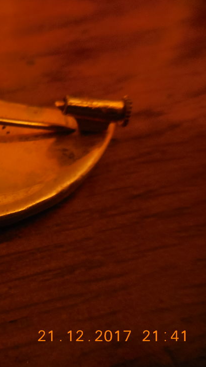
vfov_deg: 54.0
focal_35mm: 37
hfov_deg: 28.0
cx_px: -40
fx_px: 359
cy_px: 185
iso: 560
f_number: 3.7
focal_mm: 4.5
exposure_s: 1/15
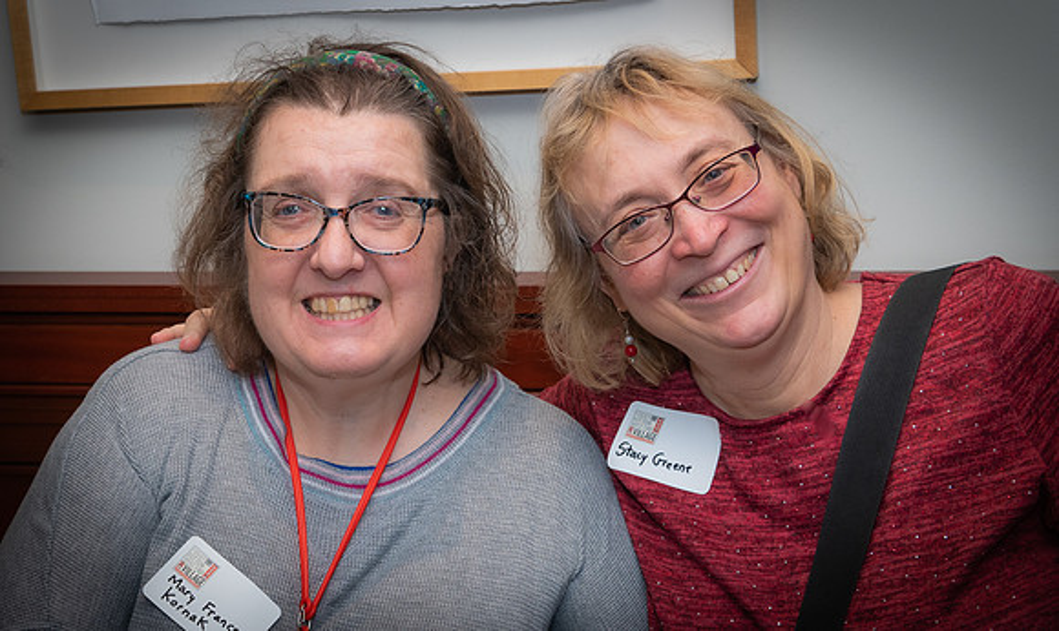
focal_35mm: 78
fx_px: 2215
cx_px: 397
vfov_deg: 16.2
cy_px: 387
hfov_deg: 26.8
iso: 500
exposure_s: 1/60
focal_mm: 44
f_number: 7.1
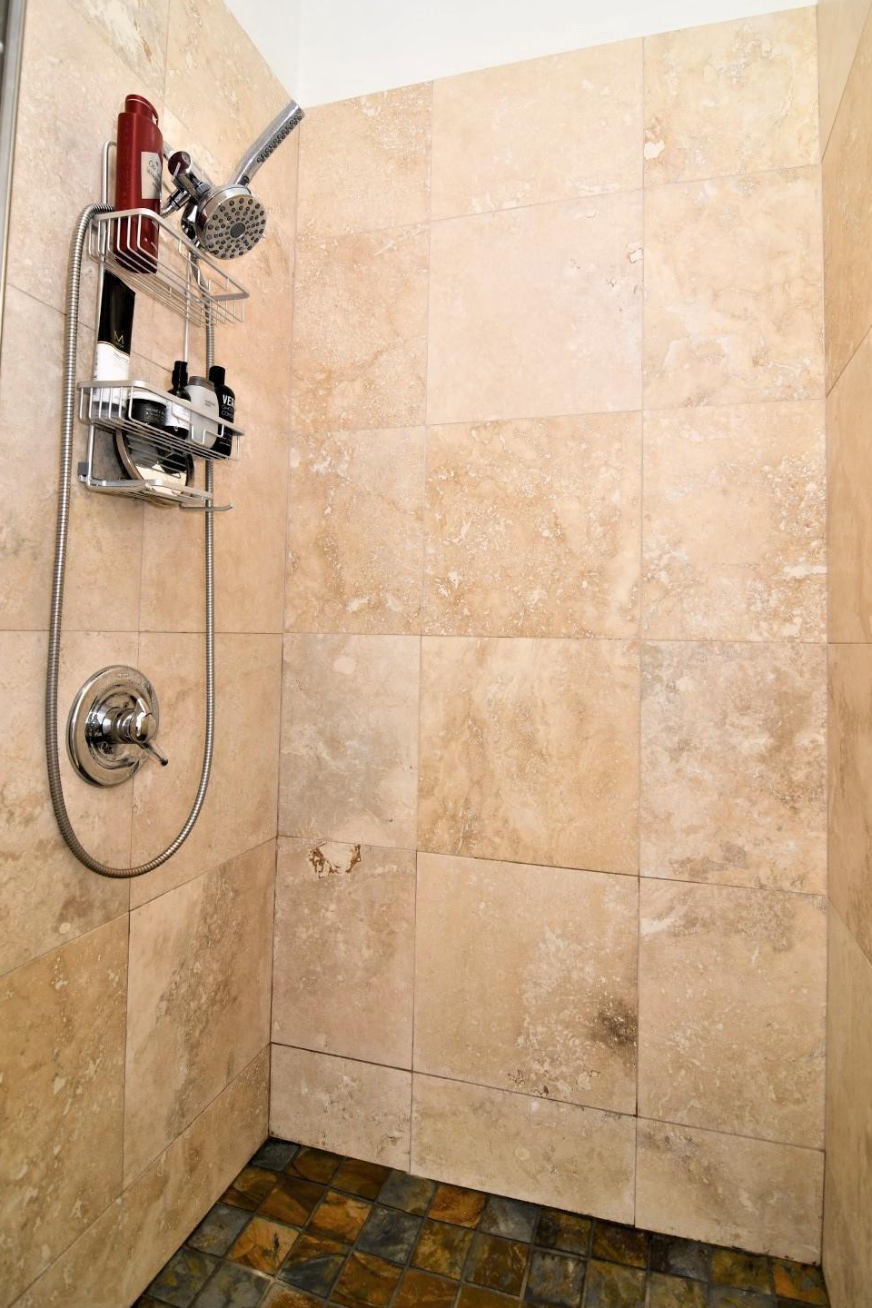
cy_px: 608
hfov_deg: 67.3
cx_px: 458
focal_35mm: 18
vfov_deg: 89.9
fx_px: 654
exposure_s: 1/60
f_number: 4
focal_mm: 11
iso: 250
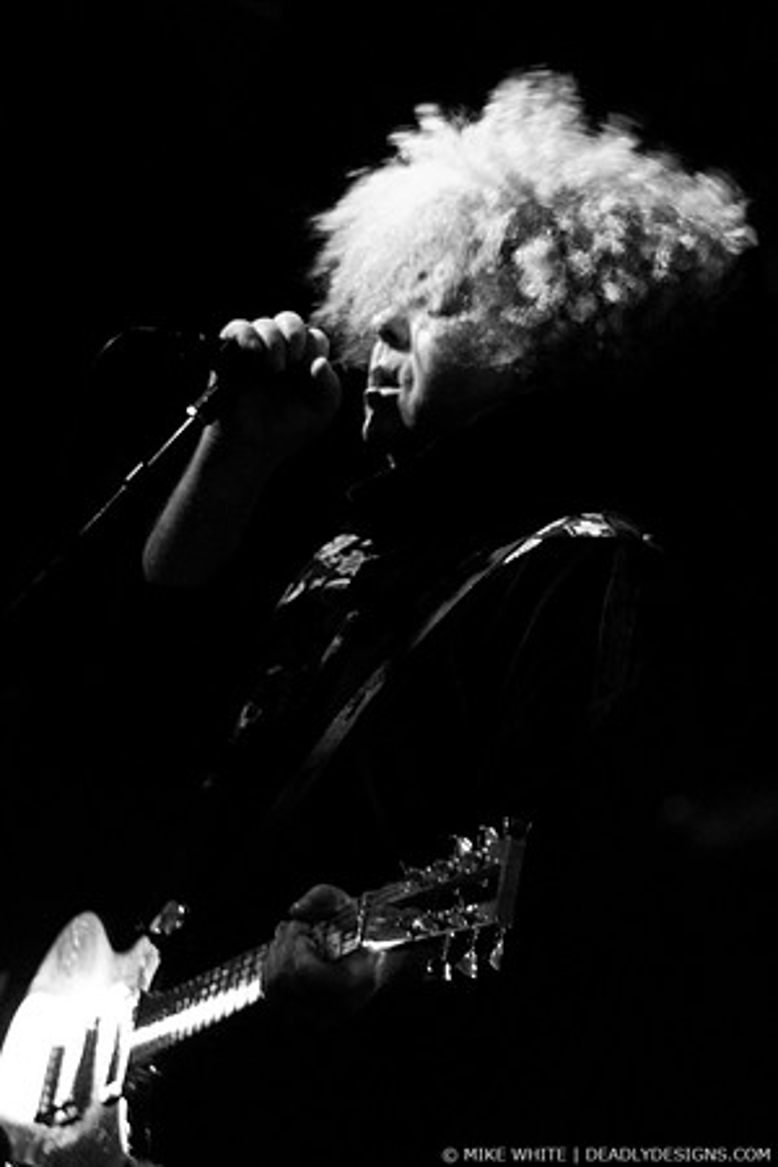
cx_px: 389
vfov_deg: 27.0
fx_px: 2431
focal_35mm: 75
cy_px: 584
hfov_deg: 18.2
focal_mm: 50
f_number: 1.8
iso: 1250
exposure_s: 1/40
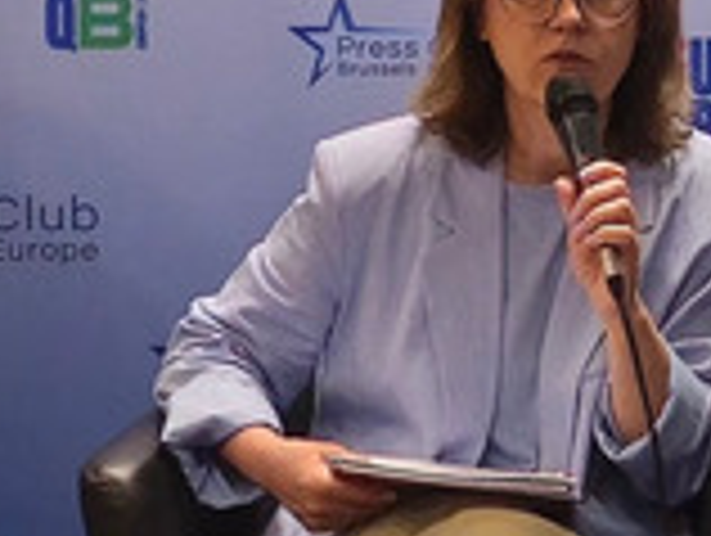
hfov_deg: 14.4
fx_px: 2695
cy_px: 182
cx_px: 945
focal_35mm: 131
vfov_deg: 11.3
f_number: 1.7
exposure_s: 1/50.3
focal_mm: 6.3
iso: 125
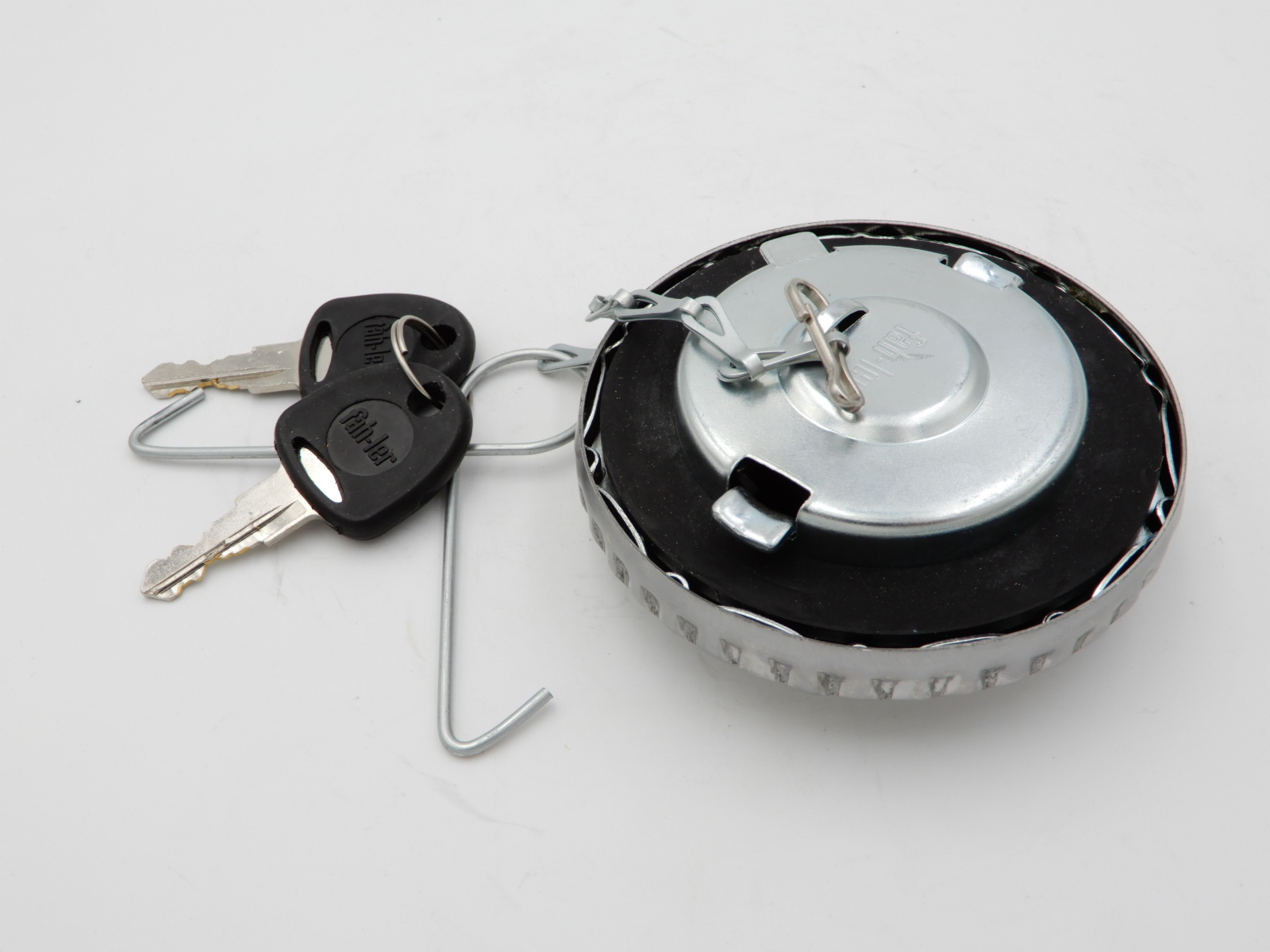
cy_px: 476
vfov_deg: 37.7
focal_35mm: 38
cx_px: 635
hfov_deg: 49.0
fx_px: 1394
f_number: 4
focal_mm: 6.8
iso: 80
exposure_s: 1/125
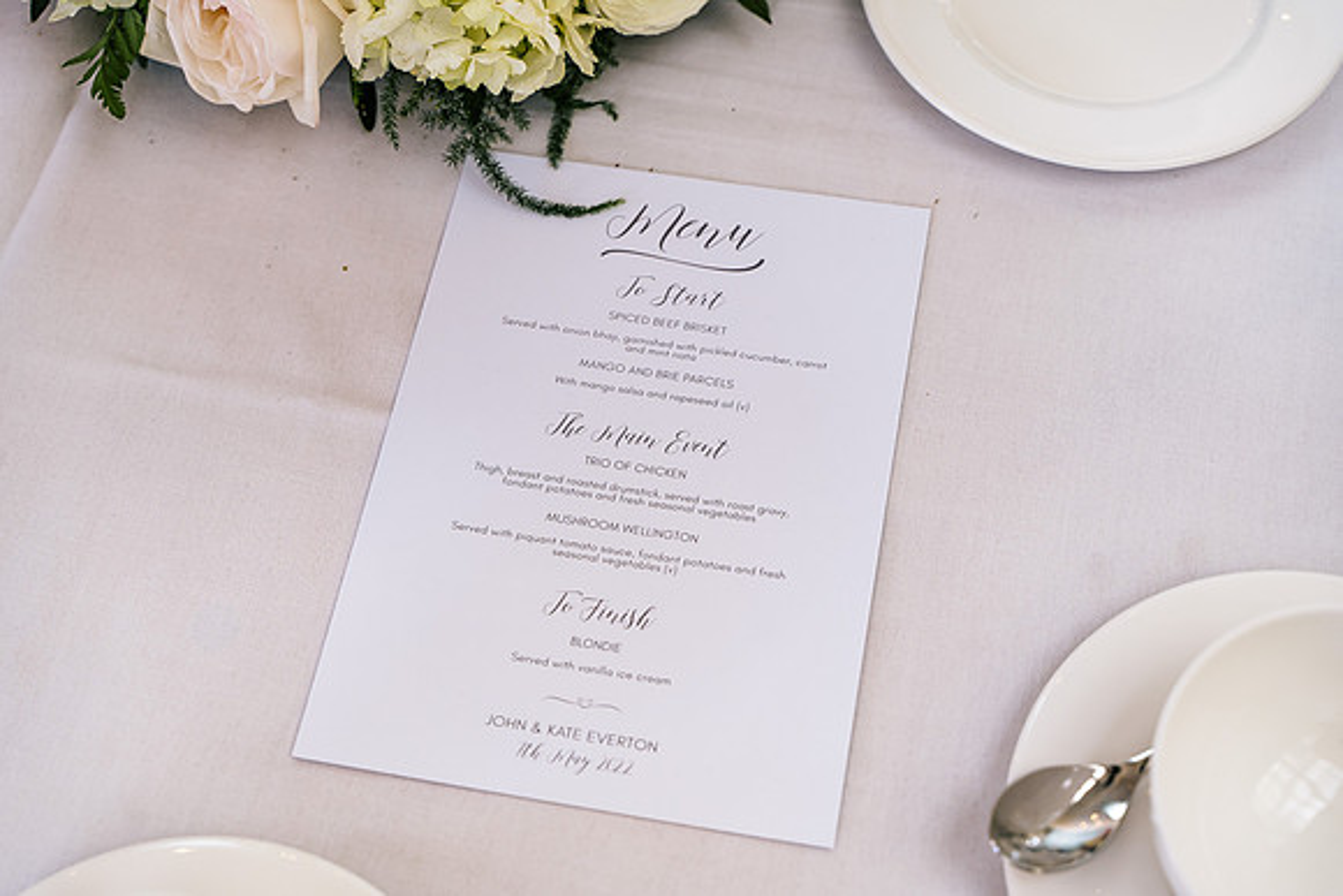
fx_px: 1940
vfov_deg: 26.0
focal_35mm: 52
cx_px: 672
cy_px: 448
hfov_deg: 38.2
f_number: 4.5
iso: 800
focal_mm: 52
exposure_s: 1/200
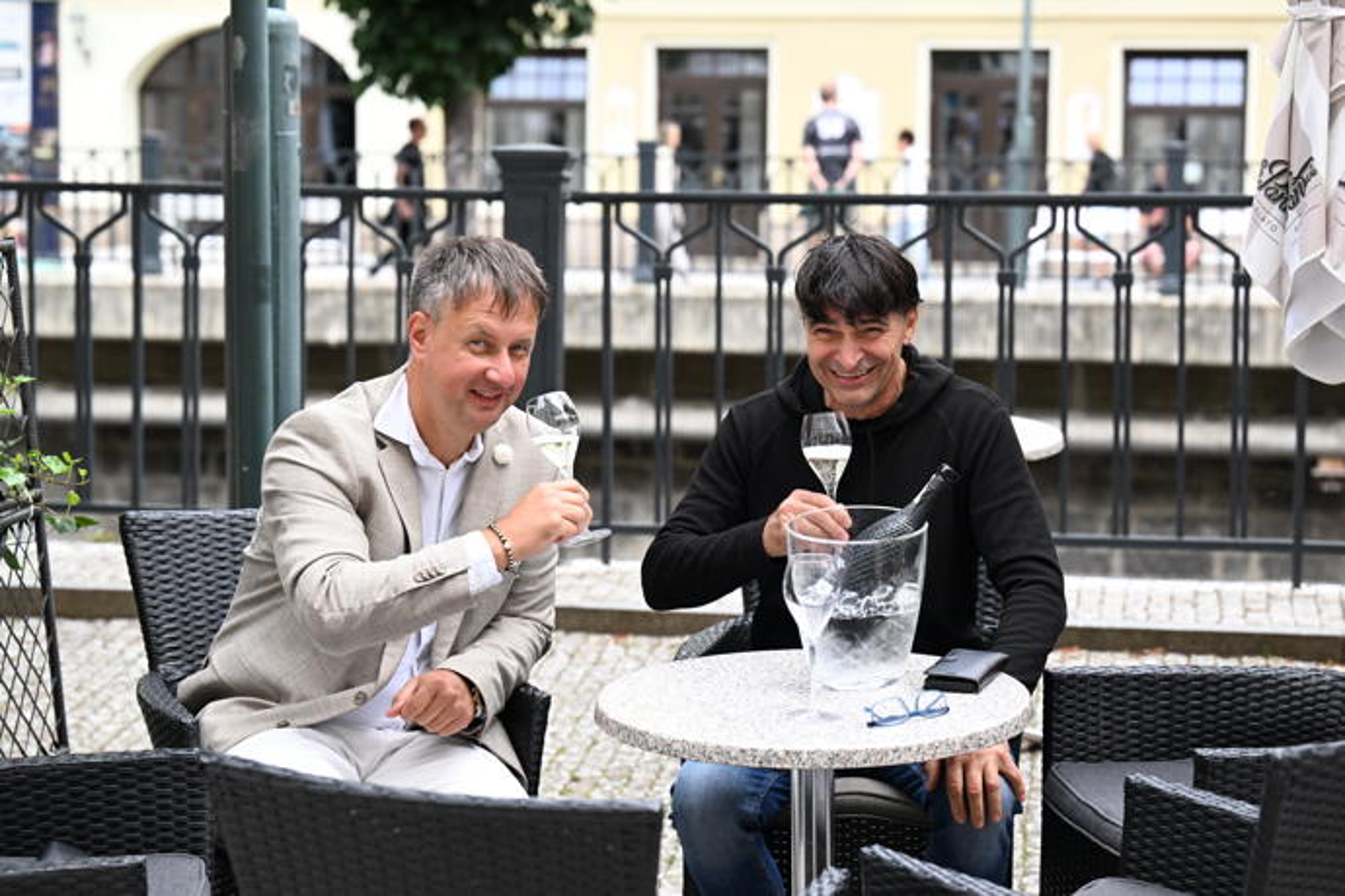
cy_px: 448
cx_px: 672
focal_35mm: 77
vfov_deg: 17.7
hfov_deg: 26.3
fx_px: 2877
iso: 1250
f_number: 4
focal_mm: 77
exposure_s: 1/2500
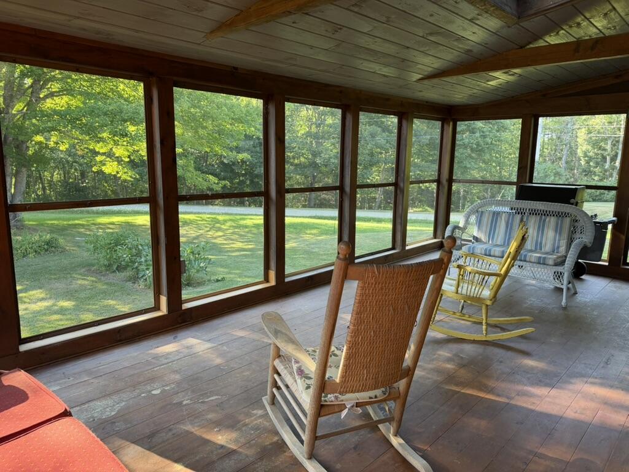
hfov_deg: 71.6
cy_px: 236
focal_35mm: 24
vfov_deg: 56.8
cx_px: 314
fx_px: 436
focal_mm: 6.76
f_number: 1.78
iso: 100
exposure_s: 1/121
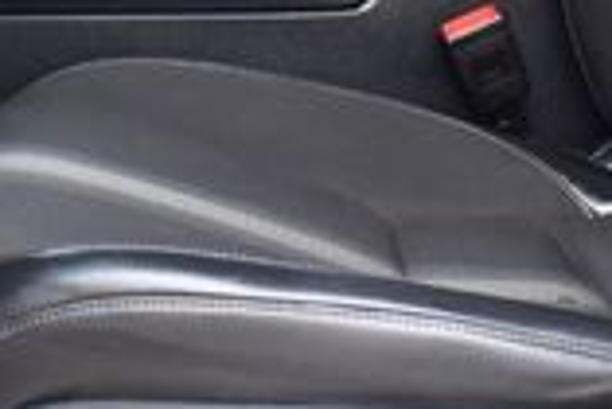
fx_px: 2076
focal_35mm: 122
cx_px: 58
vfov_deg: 10.8
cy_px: -210
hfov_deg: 16.5
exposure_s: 1/30
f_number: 7.1
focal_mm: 20
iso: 400
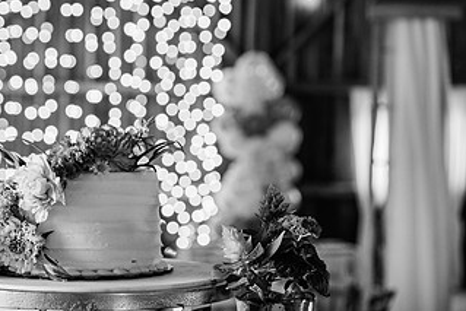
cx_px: 80
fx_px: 1049
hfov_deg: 24.6
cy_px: 238
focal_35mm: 81
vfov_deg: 16.8
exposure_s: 1/200
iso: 500
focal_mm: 43
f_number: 3.5
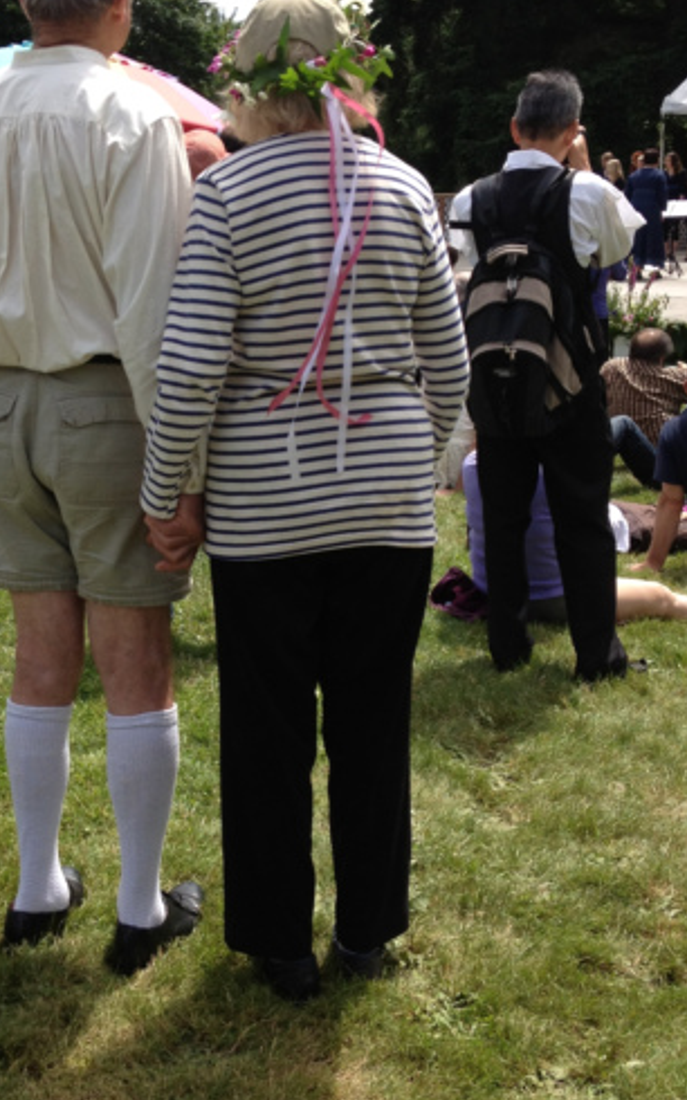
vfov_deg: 38.1
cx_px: 201
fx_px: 1589
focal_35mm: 53
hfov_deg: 24.2
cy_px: 489
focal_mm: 4.3
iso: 64
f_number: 2.4
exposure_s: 1/1227
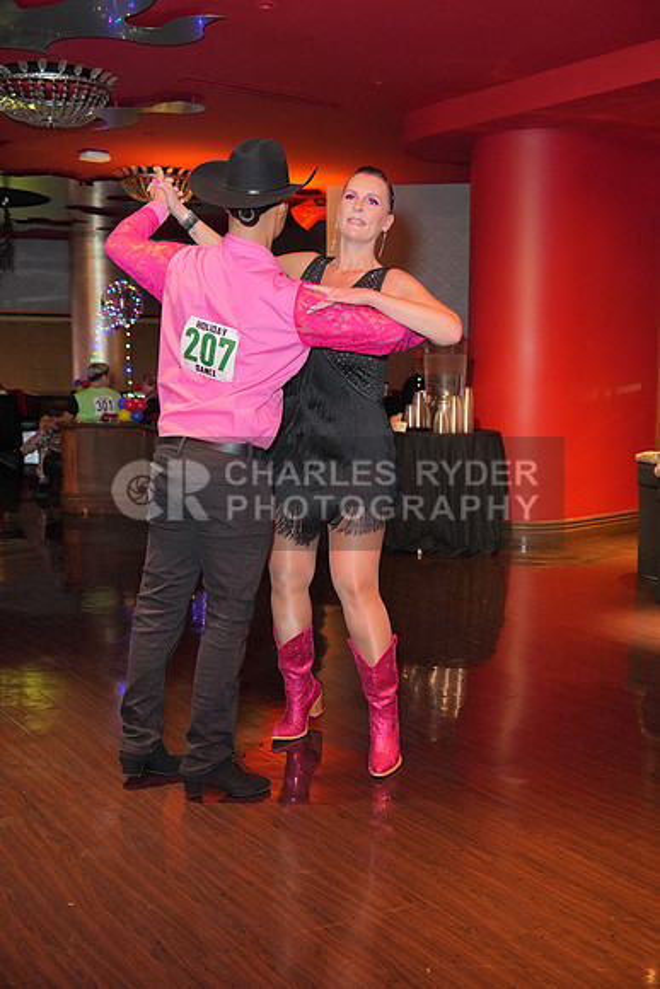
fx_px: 1044
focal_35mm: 38
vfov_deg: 50.7
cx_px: 330
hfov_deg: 35.1
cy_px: 494
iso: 4000
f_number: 4
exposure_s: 1/200
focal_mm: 38
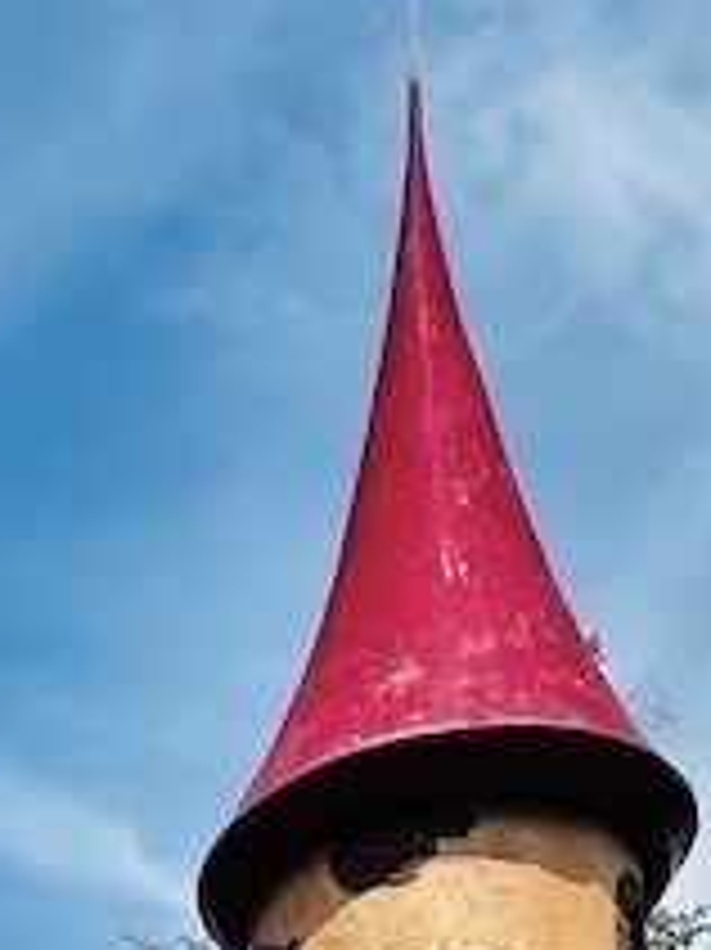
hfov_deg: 22.0
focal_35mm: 63
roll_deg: +0.5
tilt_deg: +4.1
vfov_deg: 20.4
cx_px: -72
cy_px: 1765
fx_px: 1727
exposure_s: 1/1340
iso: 32
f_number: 1.8
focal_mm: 1.57
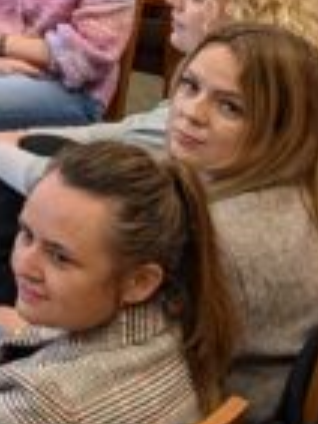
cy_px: -153
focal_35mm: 131
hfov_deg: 8.9
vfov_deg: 14.3
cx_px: -681
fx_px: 1602
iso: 26
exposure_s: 1/267
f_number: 1.68
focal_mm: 6.9
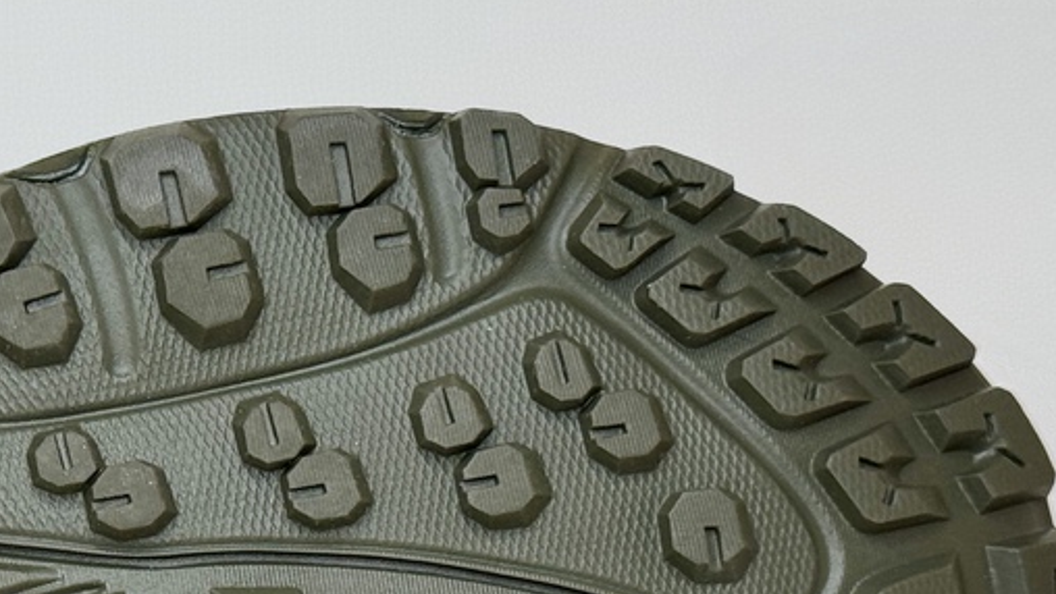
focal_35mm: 144
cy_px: 879
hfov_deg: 14.6
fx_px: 4033
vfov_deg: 8.3
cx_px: -62
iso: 50
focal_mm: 6.76
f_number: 1.78
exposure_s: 1/100
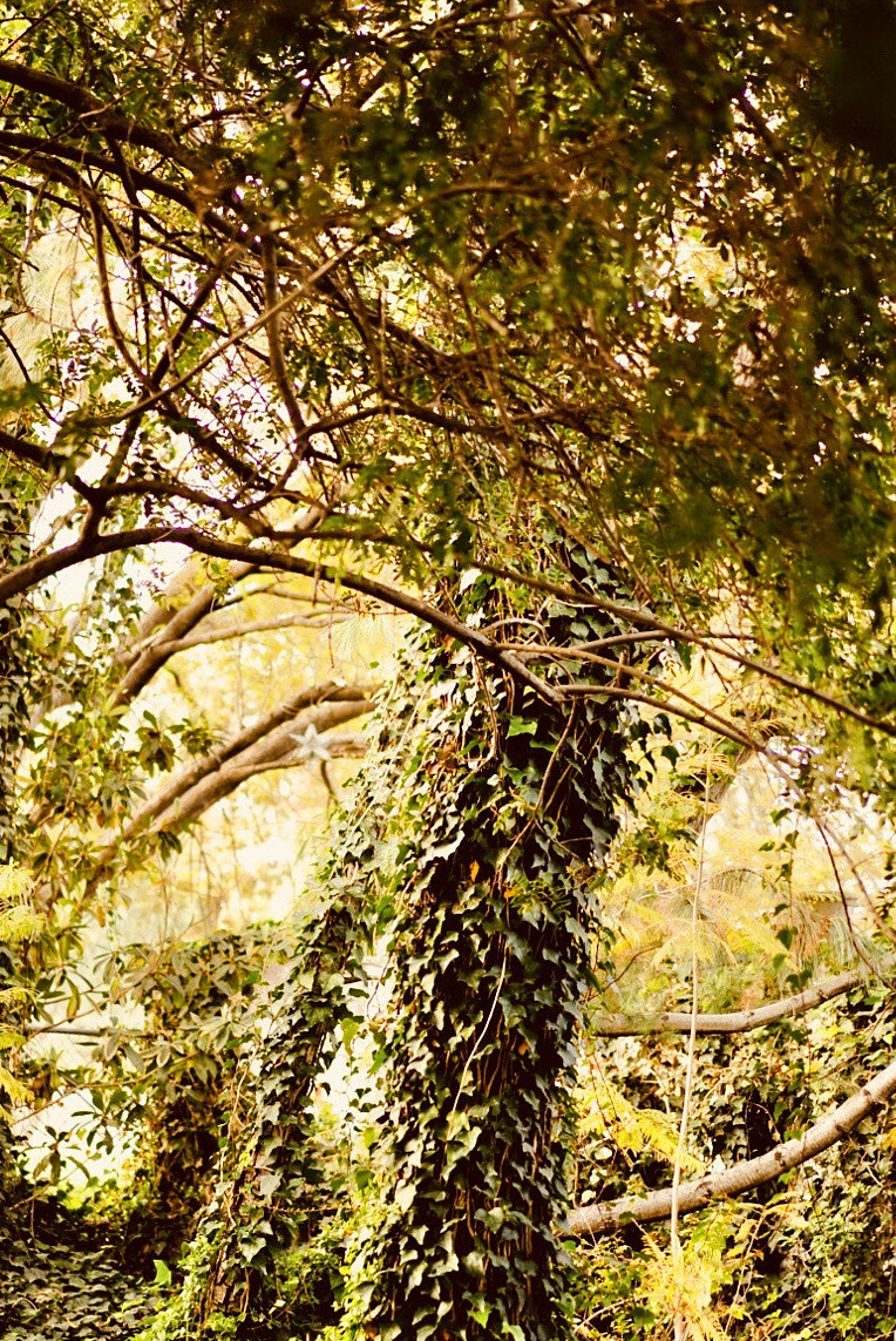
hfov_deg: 17.7
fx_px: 2869
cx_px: 399
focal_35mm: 77
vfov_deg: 26.3
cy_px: 766
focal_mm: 55
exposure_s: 1/200
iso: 400
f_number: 1.8
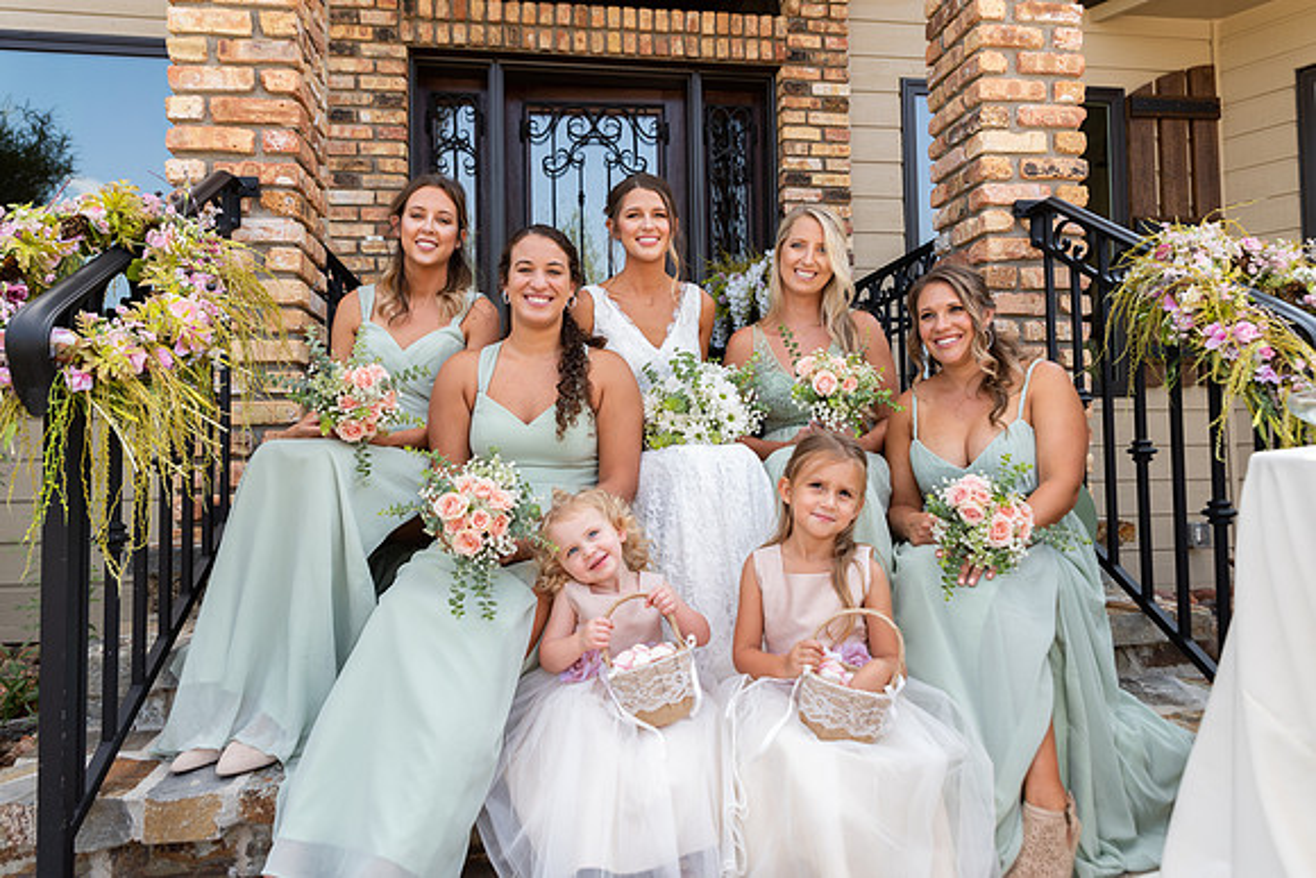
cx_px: 658
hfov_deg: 73.7
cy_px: 439
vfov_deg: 53.2
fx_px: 877
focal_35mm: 24
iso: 200
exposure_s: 1/160
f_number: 4.5
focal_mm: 24
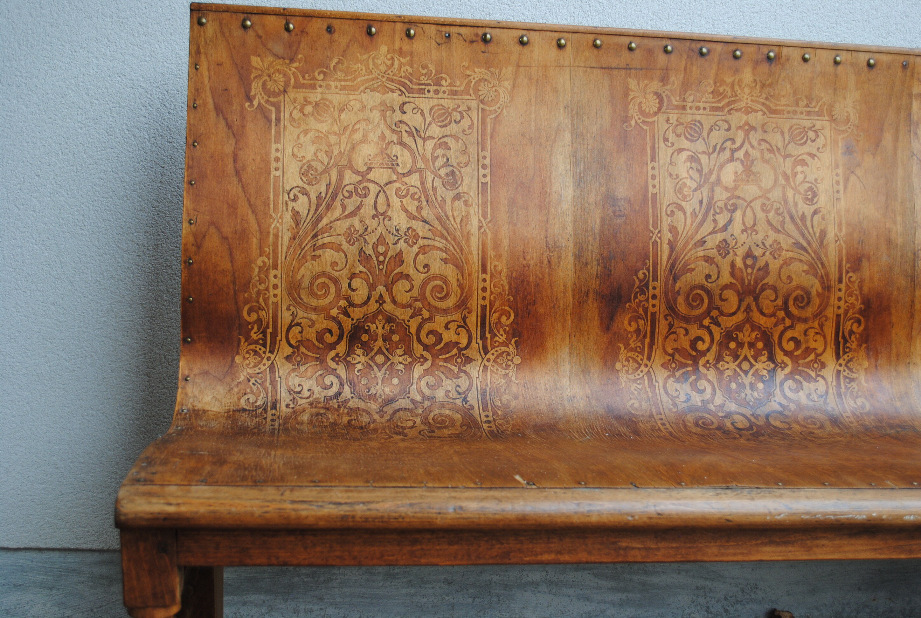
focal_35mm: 39
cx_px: 460
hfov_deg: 49.5
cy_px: 309
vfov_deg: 34.4
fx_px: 1000
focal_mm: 26
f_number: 4.5
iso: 200
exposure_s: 1/80
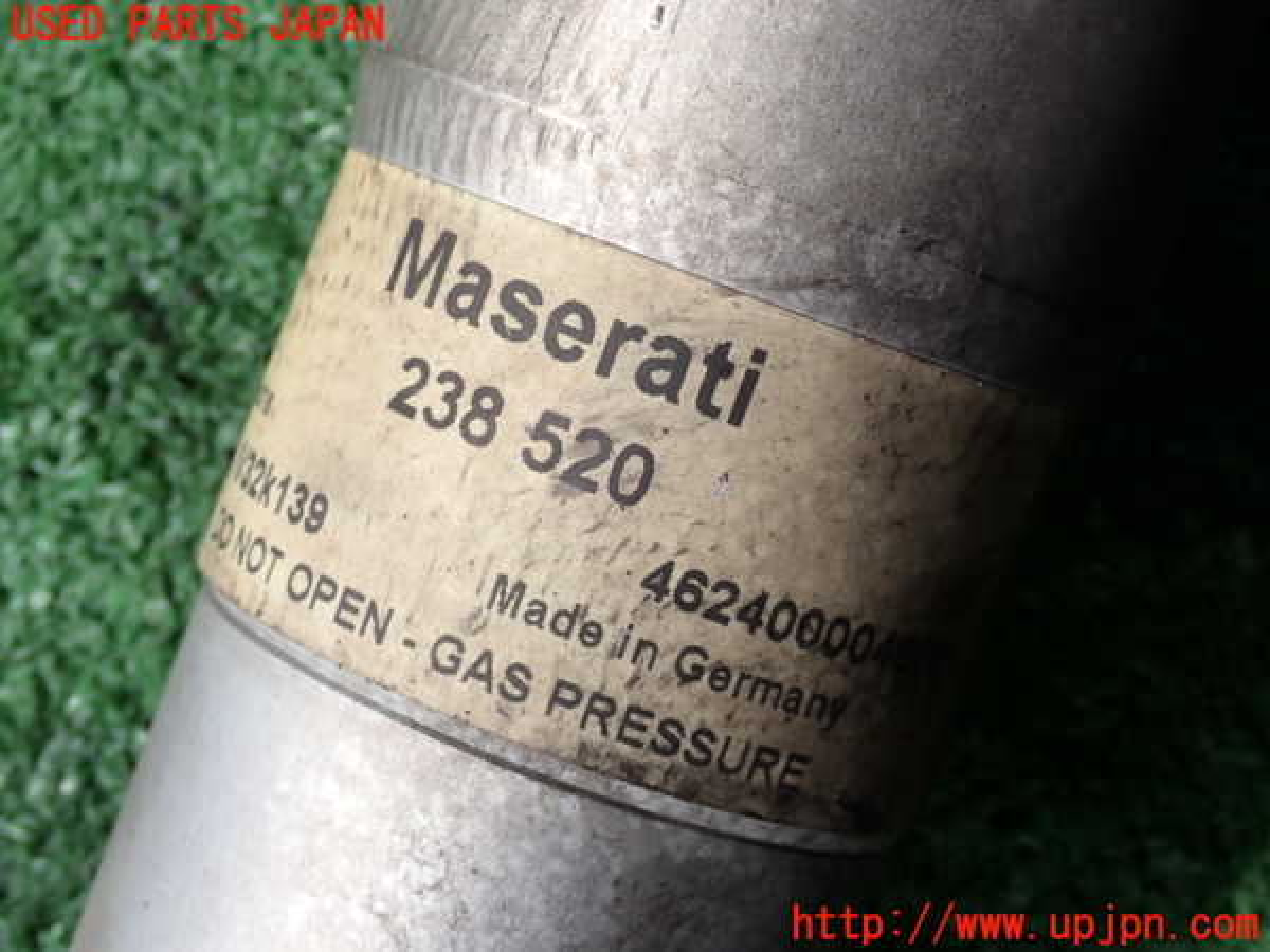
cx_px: 635
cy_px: 476
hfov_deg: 29.0
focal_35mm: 67
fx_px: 2458
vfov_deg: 21.9
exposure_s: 1/500
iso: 100
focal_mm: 11.88
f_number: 5
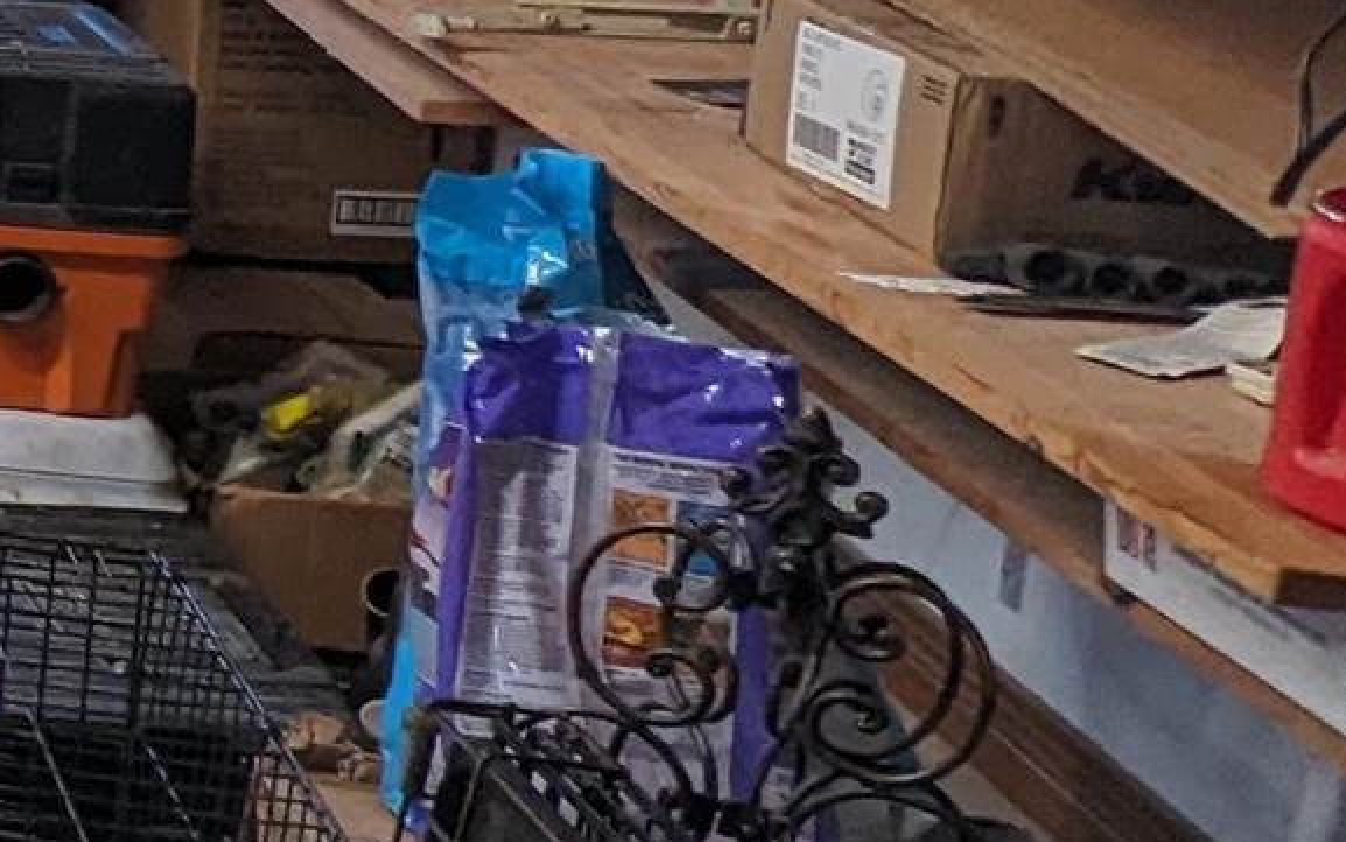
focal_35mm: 90
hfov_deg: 14.6
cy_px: -189
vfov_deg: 14.1
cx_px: -1899
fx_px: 3302
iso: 66
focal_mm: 2.35
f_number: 2.2
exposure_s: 1/40
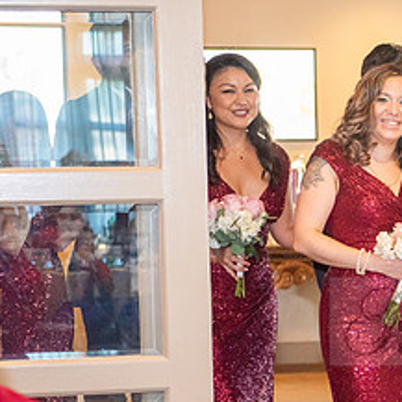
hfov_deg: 11.4
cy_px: 321
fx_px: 1971
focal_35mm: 150
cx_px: 491
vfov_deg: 11.6
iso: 1600
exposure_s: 1/125
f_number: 3.5
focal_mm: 66
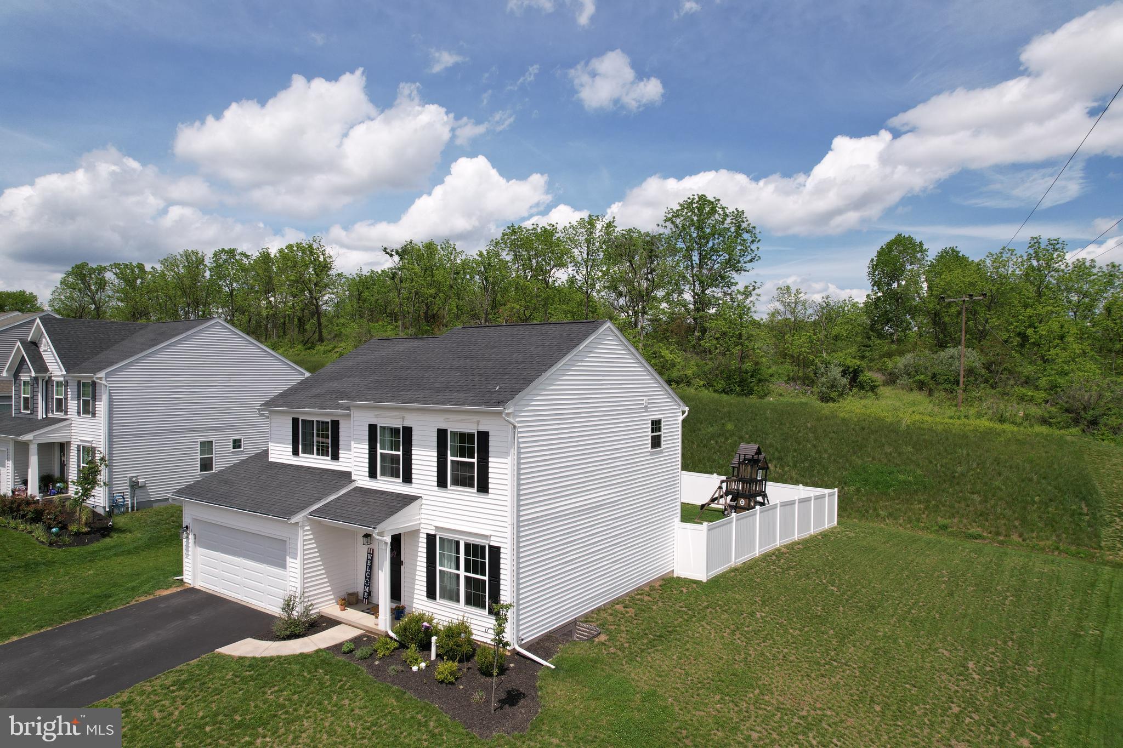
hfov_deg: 78.6
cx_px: 562
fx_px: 686
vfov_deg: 57.2
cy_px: 374
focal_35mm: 22
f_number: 2.8
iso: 100
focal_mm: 8.38
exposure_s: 1/2500
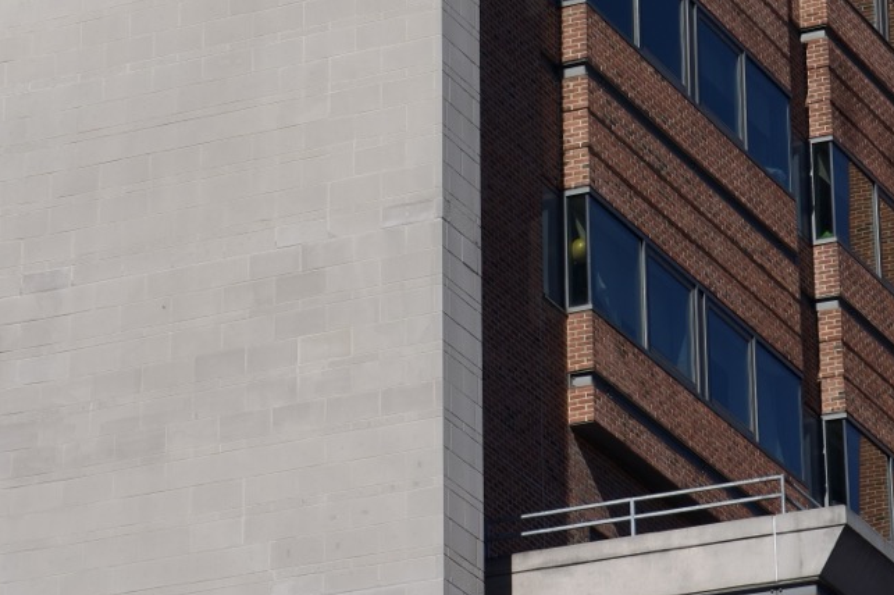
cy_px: -142
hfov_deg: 10.5
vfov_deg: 6.9
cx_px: 288
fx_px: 4865
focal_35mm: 196
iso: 50
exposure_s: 1/400
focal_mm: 63
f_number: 8
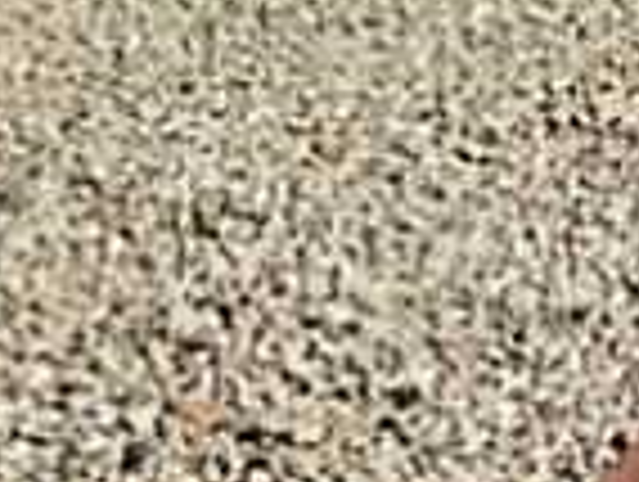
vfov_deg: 7.8
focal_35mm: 180
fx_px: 3328
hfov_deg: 9.4
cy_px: -554
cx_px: 1665
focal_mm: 3.3
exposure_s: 1/2288
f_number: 2.4
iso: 32
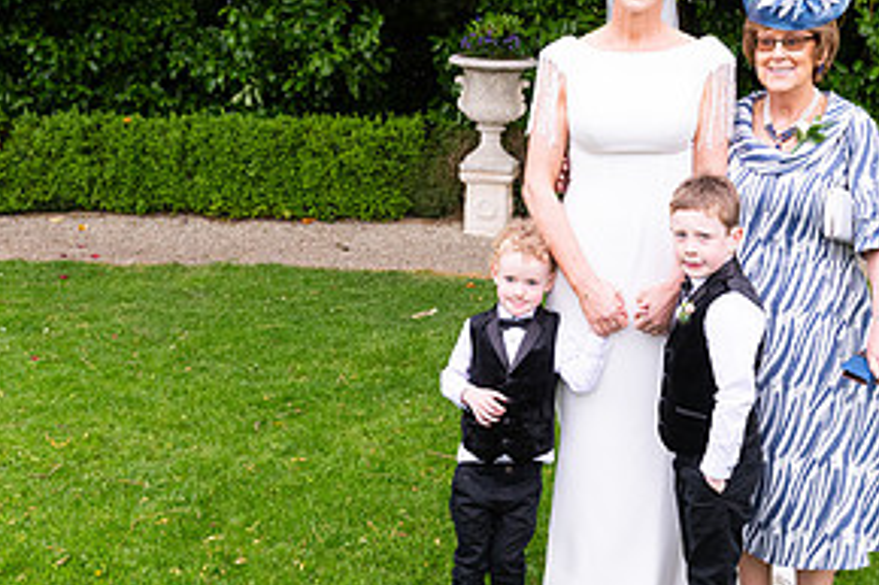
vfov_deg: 24.1
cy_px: 232
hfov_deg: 35.3
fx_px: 1367
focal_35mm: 56
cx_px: 585
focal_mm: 28
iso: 400
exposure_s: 1/200
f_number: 5
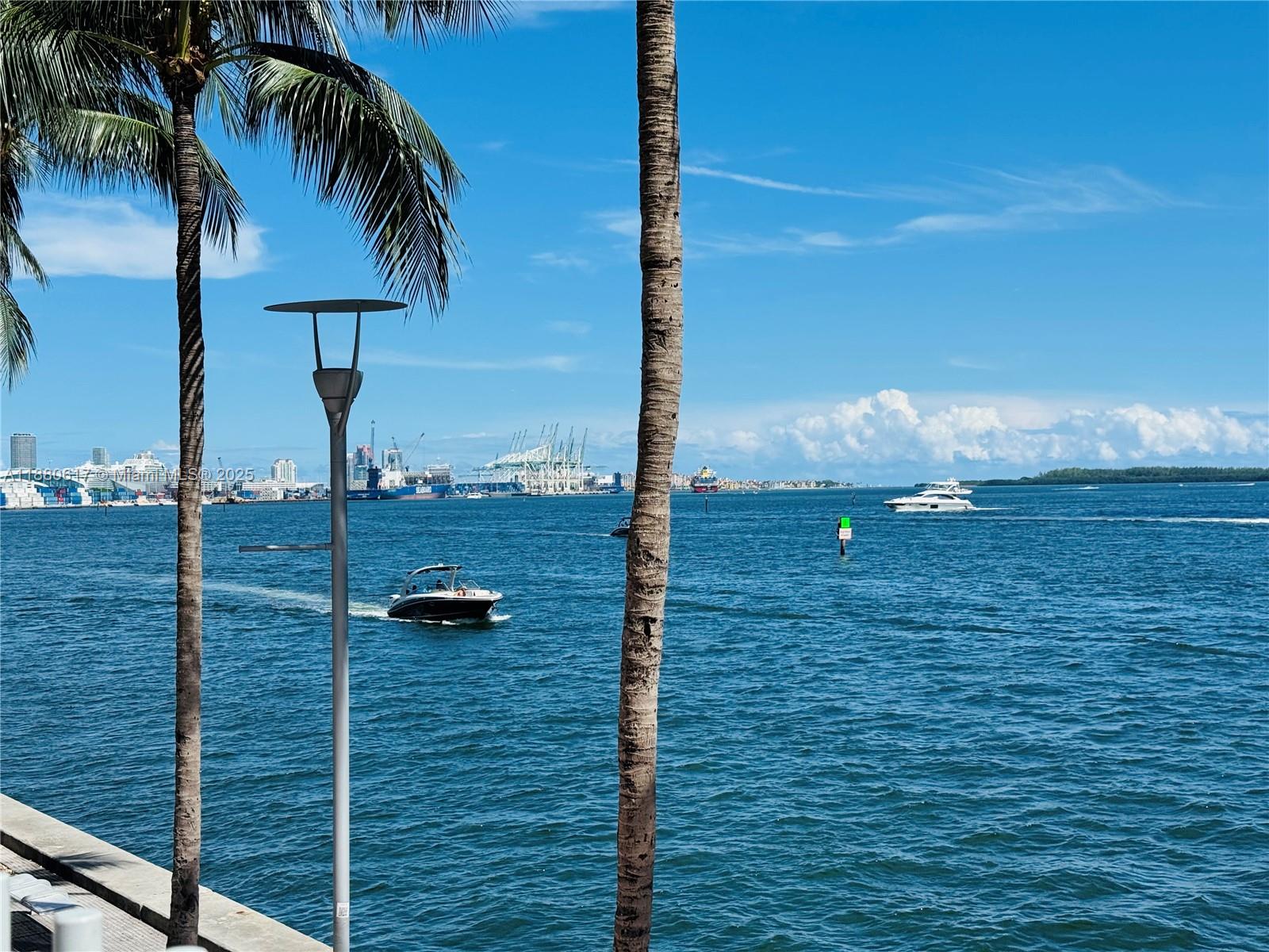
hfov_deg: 39.7
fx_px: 1760
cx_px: 634
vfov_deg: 30.3
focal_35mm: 48
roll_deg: +2.0
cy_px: 476
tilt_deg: +1.1
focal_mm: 6.76
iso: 64
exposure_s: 1/7092
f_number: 1.78
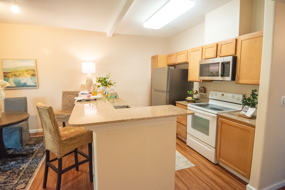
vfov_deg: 67.4
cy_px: 95
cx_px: 142
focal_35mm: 18
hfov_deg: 90.0
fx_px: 142
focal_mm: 12
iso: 3200
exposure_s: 1/400
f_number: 4
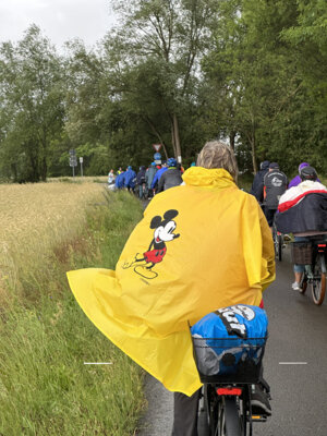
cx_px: 164
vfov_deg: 25.3
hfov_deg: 19.1
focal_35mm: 77
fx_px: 970
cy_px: 218
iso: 32
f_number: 2.8
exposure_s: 1/151
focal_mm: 9
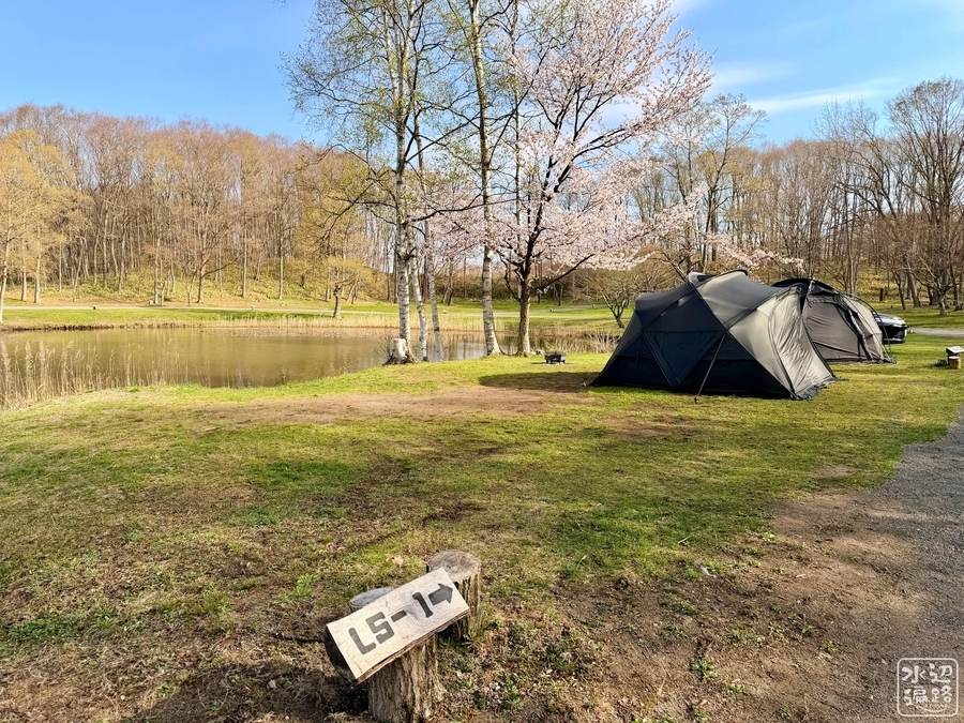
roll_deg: +0.1
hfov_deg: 71.6
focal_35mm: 24
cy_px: 362
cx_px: 482
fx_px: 668
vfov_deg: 56.8
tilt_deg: -3.9
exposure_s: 1/2445
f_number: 1.78
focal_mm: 6.76
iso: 80
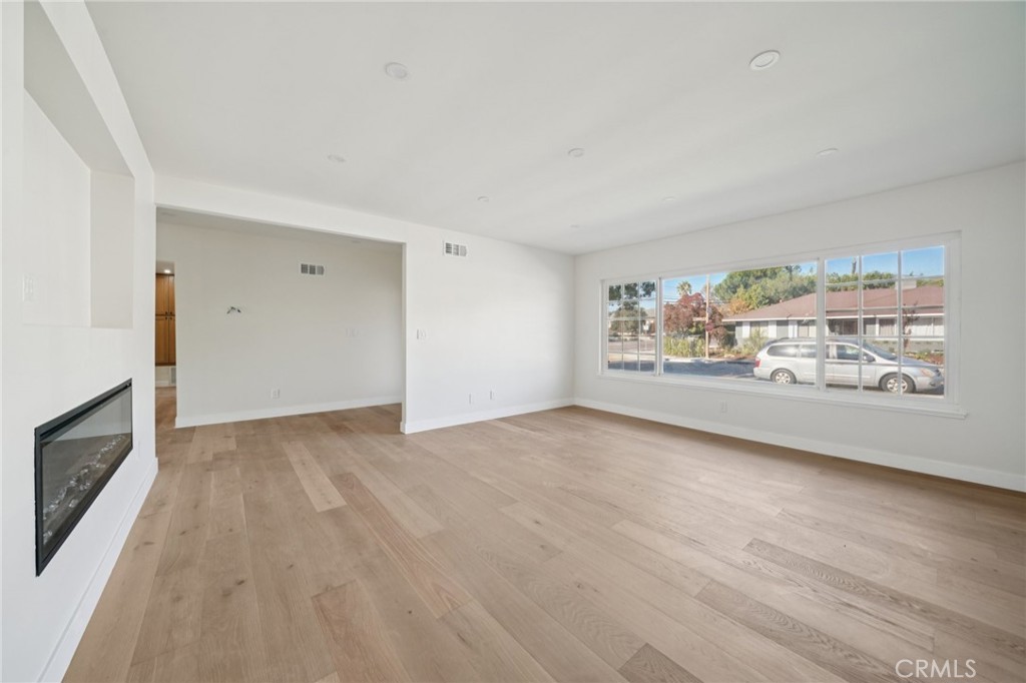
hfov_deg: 112.6
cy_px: 342
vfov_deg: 90.0
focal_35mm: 12
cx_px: 513
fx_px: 342
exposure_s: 1/30
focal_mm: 12
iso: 320
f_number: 8
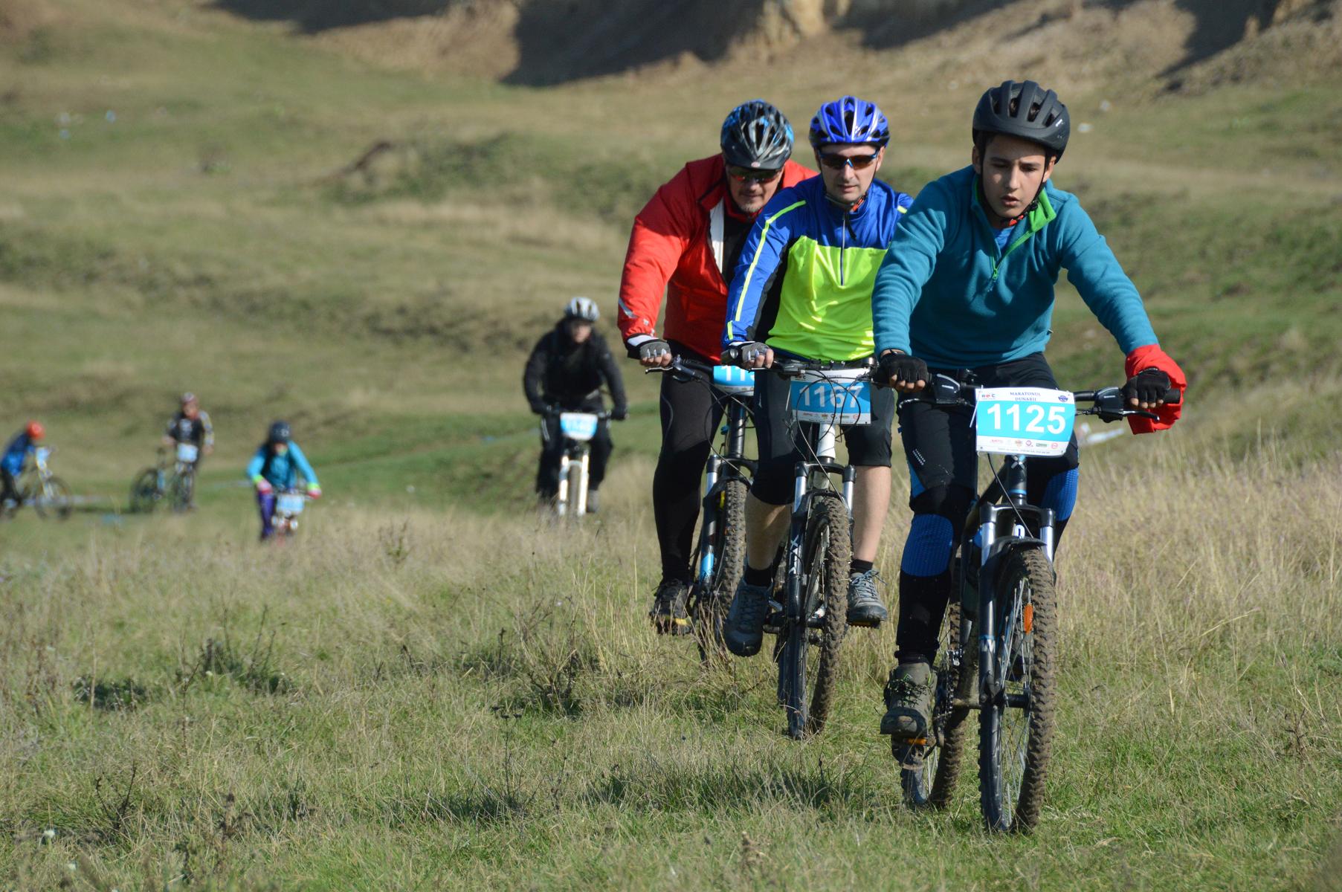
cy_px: 446
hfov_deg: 6.9
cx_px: 671
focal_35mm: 300
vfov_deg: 4.6
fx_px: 11173
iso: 800
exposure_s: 1/2000
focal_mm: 200
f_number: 9
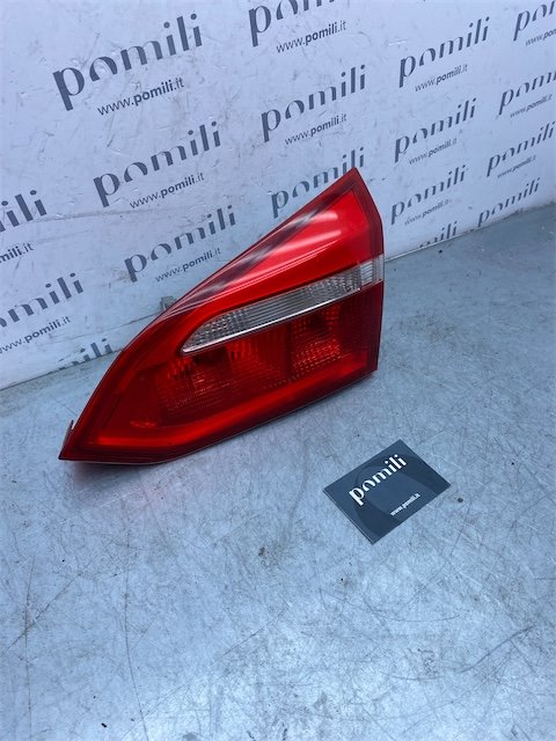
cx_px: 278
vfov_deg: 67.3
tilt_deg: -43.7
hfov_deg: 53.1
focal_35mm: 26
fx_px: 557
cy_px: 370
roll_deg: -6.0
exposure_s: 1/1016
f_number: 1.8
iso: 32
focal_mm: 4.25
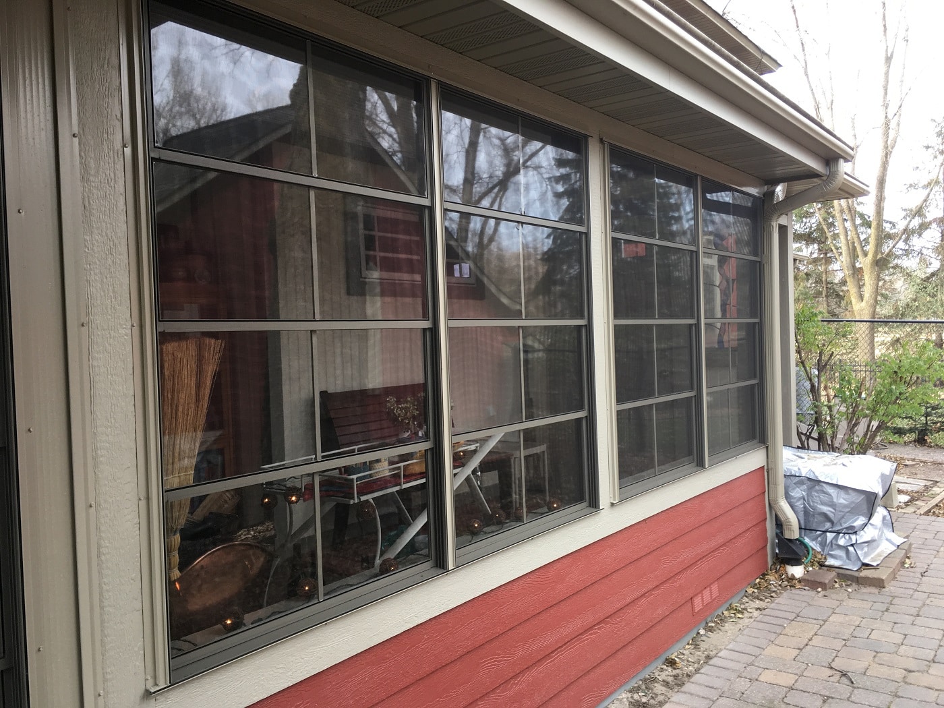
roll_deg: +1.9
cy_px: 354
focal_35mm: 29
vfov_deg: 48.2
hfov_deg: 61.7
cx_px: 472
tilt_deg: -1.3
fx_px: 791
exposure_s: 1/60
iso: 32
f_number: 2.2
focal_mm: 4.15
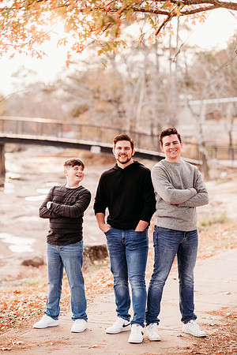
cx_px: 118
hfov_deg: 16.1
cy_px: 178
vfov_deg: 23.9
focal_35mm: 85
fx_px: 839
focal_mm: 85
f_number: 2.2
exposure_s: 1/320
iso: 320
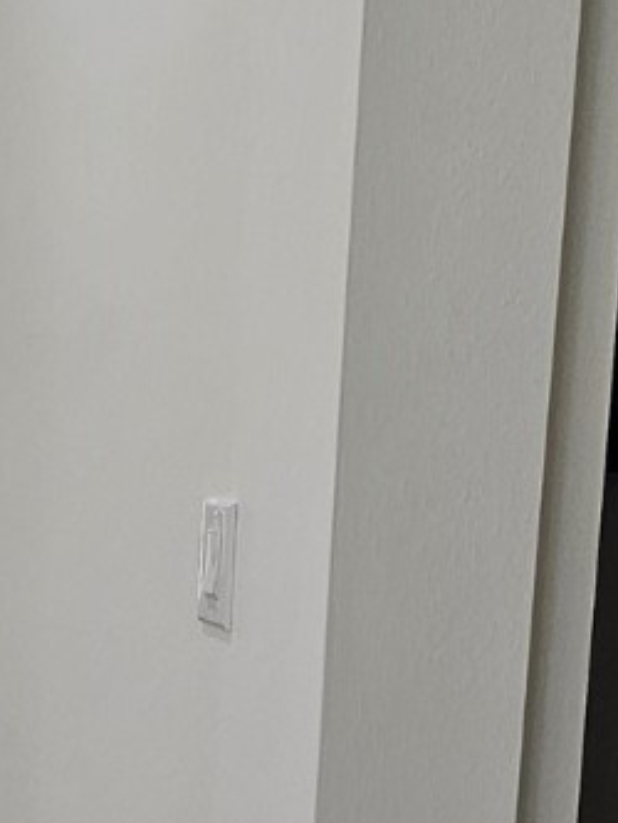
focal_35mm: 60
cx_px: -267
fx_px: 1427
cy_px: 581
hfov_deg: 21.2
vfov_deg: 31.8
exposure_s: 1/60
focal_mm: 2.2
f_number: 2.2
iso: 125
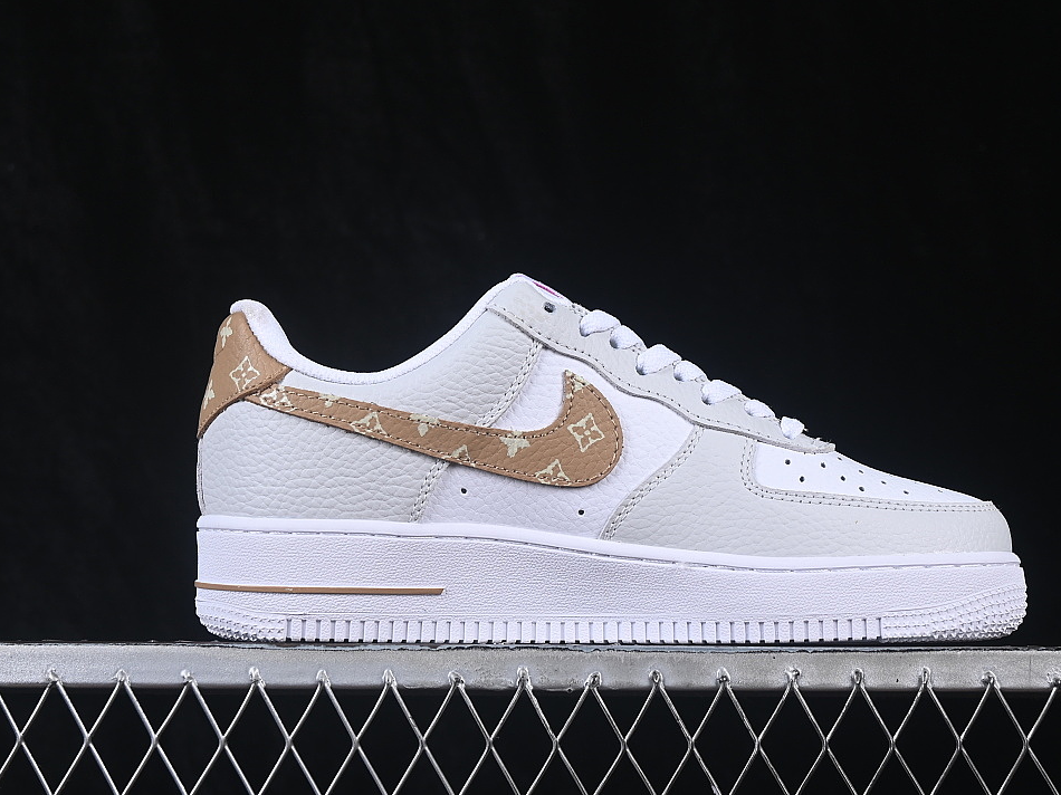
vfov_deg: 18.0
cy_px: 395
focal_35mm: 82
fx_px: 2513
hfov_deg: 23.8
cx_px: 600
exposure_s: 1/80
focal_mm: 50
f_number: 8
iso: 160
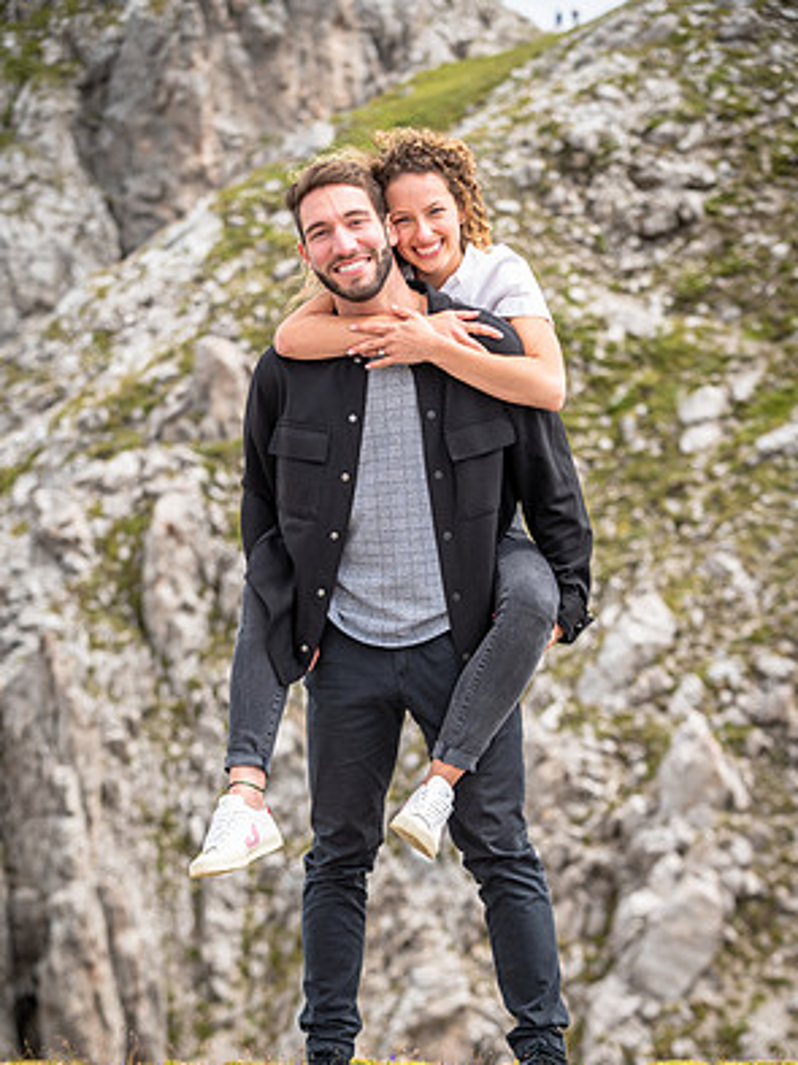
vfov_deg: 21.8
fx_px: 2769
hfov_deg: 16.4
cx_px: 399
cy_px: 589
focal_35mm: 90
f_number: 4
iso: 100
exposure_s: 1/640
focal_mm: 82
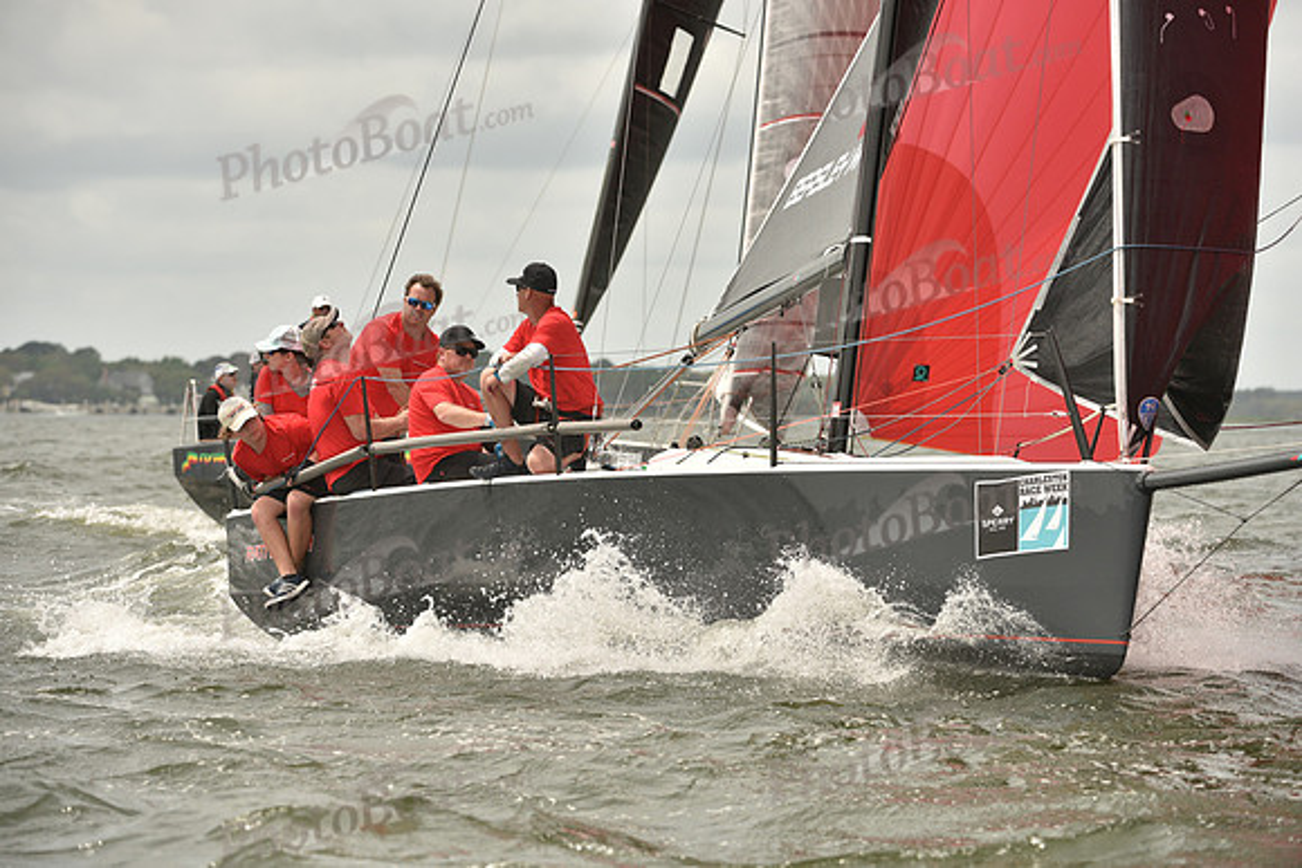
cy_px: 434
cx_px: 651
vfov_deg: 6.2
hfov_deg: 9.4
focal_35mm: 220
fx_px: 7958
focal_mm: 220
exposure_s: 1/1250
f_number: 6.3
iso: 320
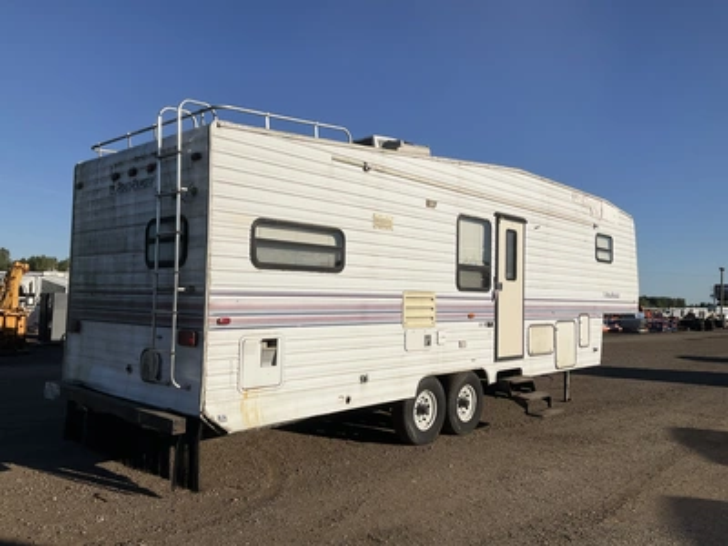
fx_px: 610
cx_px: 364
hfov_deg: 61.7
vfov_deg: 48.2
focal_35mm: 29
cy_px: 273
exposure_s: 1/4785
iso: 25
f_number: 1.8
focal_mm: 3
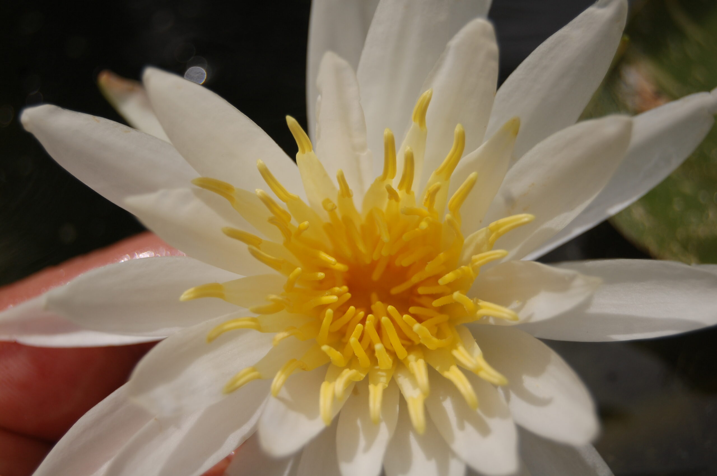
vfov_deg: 18.1
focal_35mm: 75
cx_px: 358
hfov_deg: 27.0
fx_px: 1492
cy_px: 238
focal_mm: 50
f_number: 5.6
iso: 200
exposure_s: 1/1600
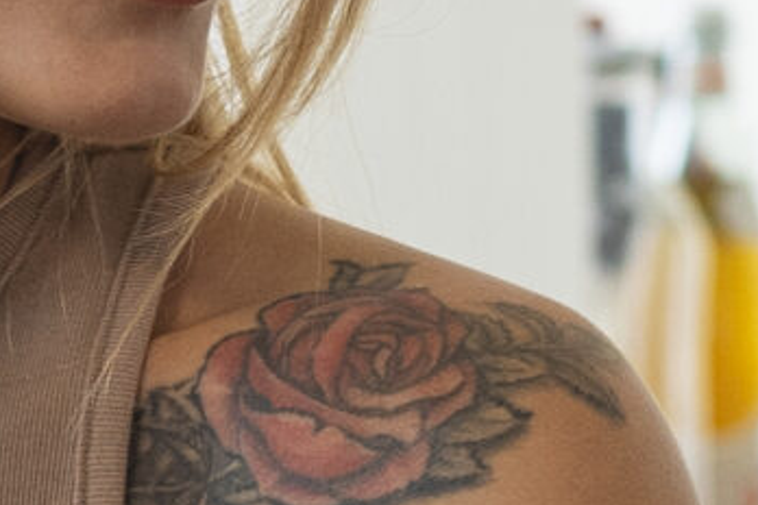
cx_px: 68
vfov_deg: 3.6
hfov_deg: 5.4
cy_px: 841
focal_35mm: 382
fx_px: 8043
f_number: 2.2
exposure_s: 1/400
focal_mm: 35
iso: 640
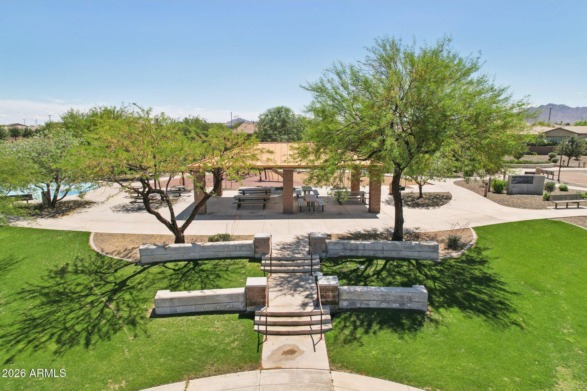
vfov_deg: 57.2
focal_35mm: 22
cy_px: 196
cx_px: 294
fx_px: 359
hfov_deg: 78.6
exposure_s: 1/160
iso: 100
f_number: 2.8
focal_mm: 8.4
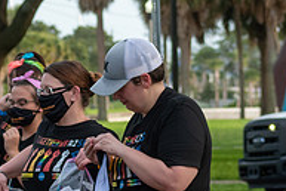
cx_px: -22
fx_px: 3228
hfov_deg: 5.1
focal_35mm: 406
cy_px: 177
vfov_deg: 3.4
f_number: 5.6
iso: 400
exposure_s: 1/500
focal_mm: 72
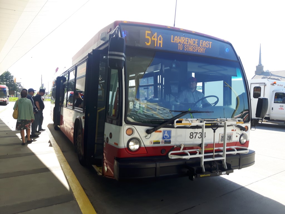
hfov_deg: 58.4
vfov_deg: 45.4
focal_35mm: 31
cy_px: 107
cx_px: 142
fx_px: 255
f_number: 1.9
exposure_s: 1/387
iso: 40
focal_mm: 3.7
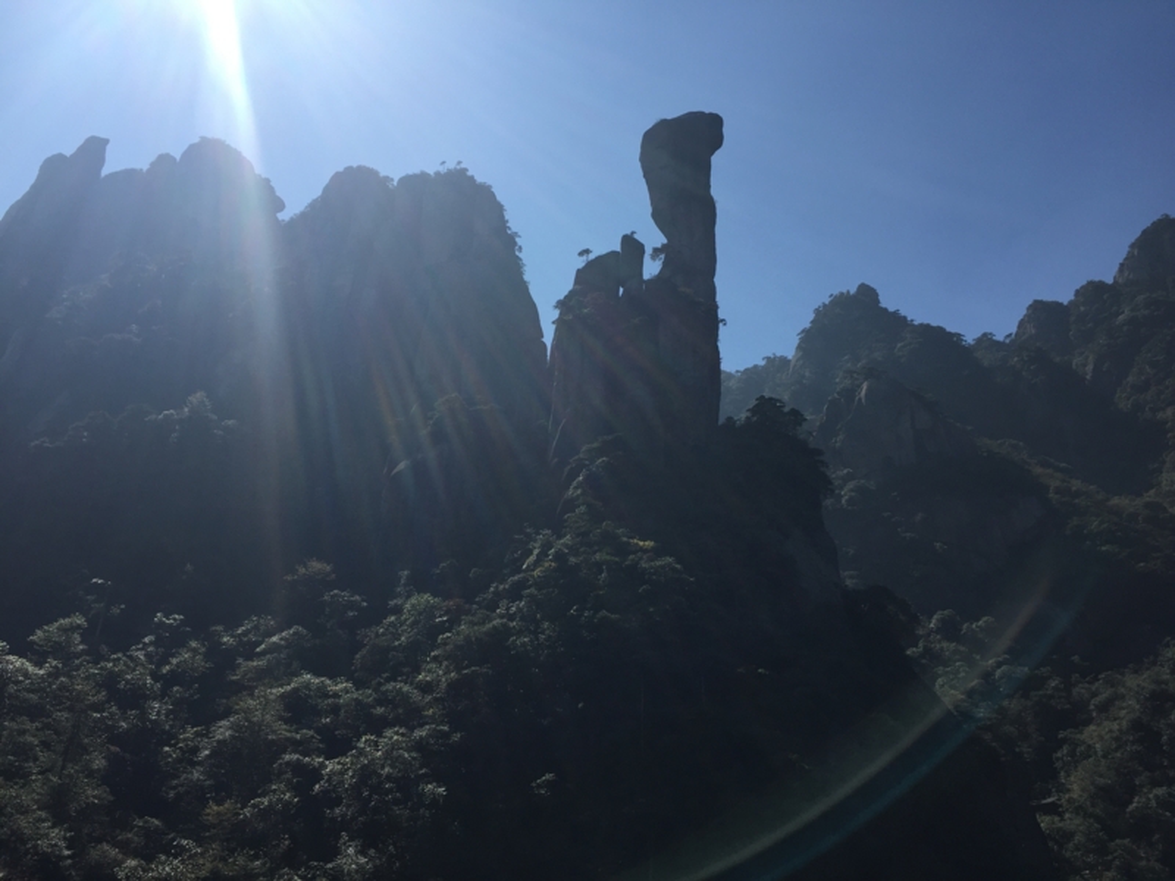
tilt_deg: +28.4
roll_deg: -1.5
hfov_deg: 61.7
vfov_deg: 48.2
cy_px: 440
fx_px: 984
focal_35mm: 29
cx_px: 588
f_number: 2.2
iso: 32
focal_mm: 4.15
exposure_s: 1/3597
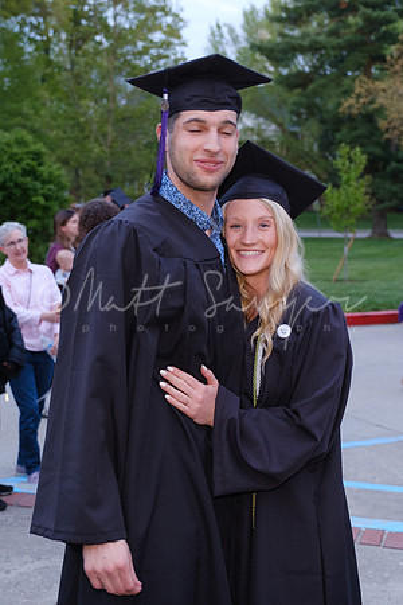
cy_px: 302
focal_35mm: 59
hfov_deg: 23.2
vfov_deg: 34.2
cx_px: 202
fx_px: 982
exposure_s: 1/60
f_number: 2.8
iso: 1600
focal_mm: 25.7
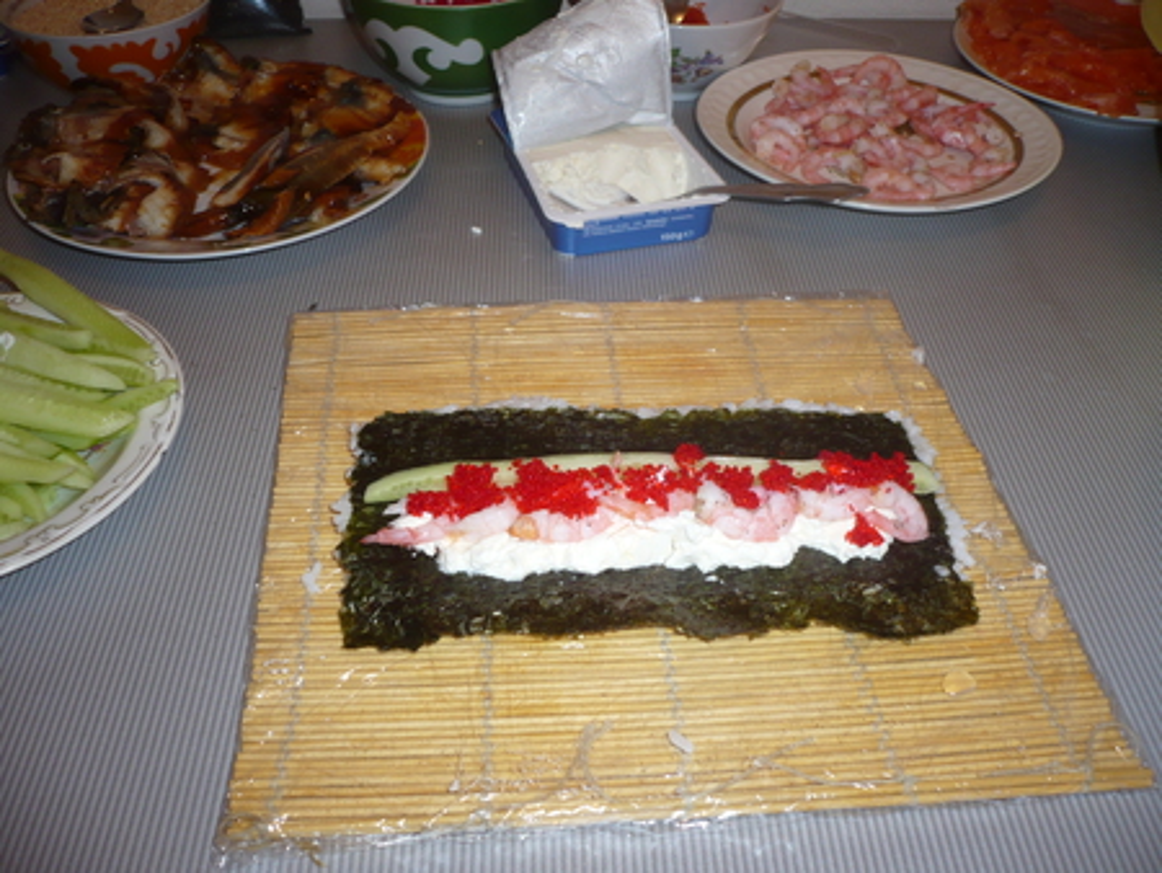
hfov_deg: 52.6
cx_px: 581
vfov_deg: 40.7
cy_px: 436
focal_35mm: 35
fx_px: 1176
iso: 100
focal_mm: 5.8
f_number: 2.8
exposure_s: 1/30
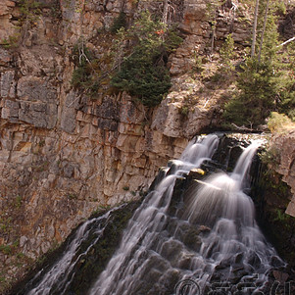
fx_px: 569
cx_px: 73
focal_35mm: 59
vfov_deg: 29.1
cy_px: 157
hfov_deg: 28.6
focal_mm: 24
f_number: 25
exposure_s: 1.3
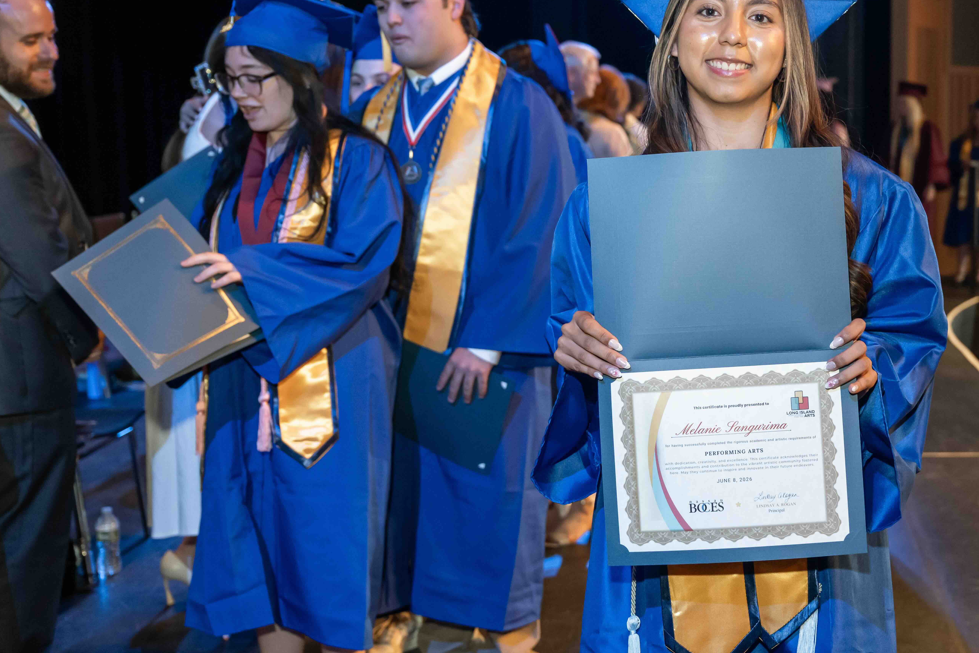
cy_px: 280
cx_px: 733
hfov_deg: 34.9
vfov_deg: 24.2
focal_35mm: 56
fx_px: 1523
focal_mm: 35
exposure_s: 1/250
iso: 1600
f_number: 3.5
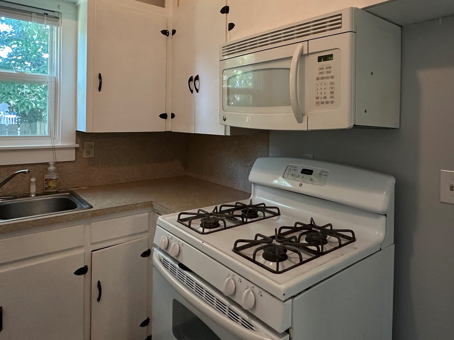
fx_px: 315
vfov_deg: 56.0
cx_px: 247
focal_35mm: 24
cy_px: 122
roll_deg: -1.4
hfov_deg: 71.5
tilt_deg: -1.9
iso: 250
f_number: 2.2
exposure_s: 1/60
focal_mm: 2.22
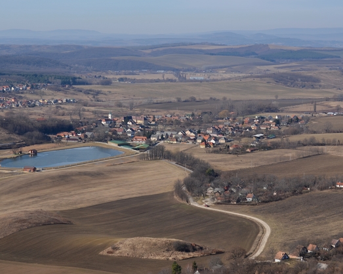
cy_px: 136
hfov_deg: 20.3
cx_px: 152
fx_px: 960
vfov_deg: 16.3
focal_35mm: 95
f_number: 10
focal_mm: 55
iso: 100
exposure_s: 1/400
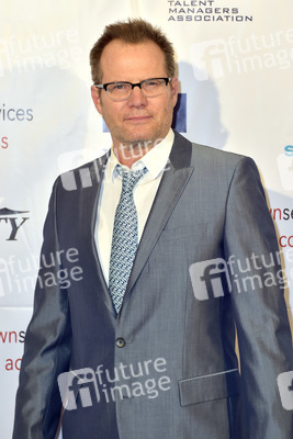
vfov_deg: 28.8
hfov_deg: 19.5
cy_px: 220
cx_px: 146
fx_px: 854
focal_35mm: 70
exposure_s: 1/320
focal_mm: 70
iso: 400
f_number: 4.5
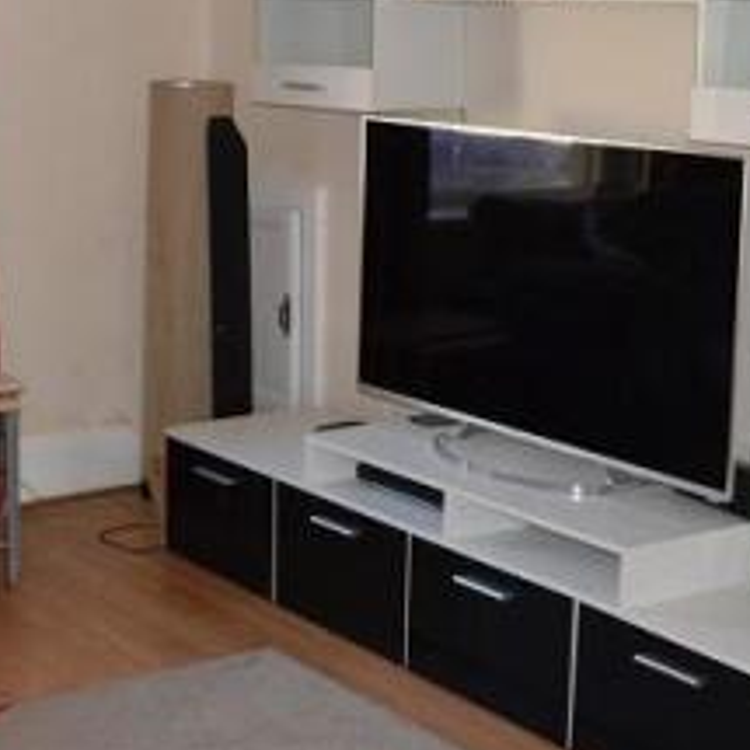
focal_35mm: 70
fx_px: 1716
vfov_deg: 24.5
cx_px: 105
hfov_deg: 24.1
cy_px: 246
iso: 400
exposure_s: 1/100
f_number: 4
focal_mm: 18
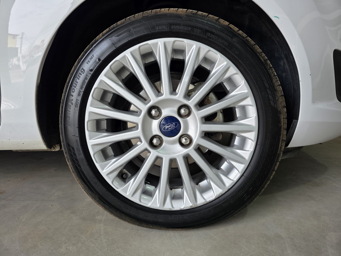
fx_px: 227
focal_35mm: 23
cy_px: 128
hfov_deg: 73.9
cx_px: 170
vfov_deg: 58.9
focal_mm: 6.3
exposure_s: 1/180
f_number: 1.7
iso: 125
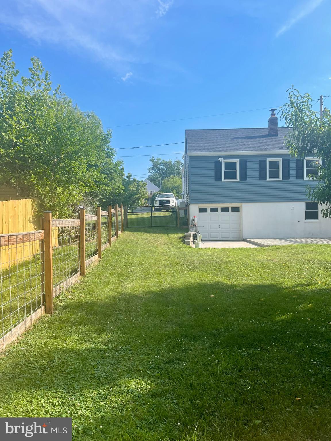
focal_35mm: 25
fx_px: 319
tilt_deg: -0.5
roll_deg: +0.8
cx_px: 166
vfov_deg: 69.4
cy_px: 220
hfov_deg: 54.9
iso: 32
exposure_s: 1/2203
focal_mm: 5.1
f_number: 1.6
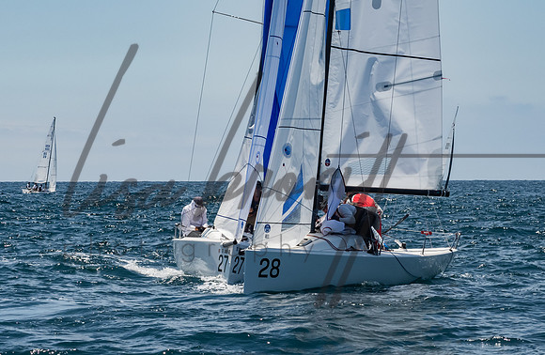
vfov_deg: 6.0
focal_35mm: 227
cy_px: 212
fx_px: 3407
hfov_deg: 9.1
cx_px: 215
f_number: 14
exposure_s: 1/1250
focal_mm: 122
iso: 640
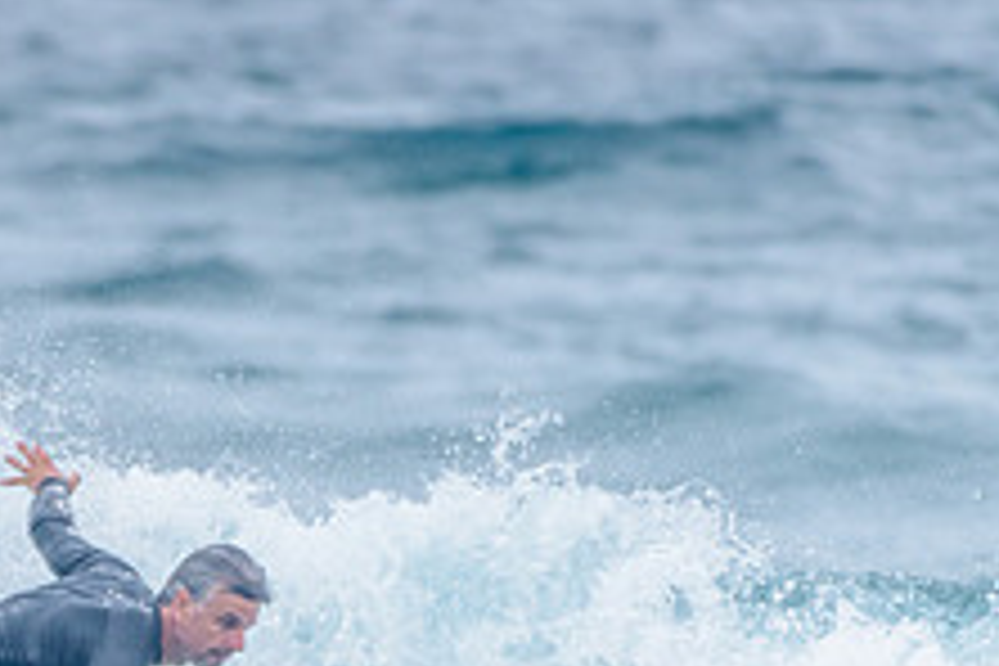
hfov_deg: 1.3
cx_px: -123
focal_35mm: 1603
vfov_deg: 0.9
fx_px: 44480
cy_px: 707
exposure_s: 1/2000
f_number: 5.6
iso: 200
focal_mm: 500
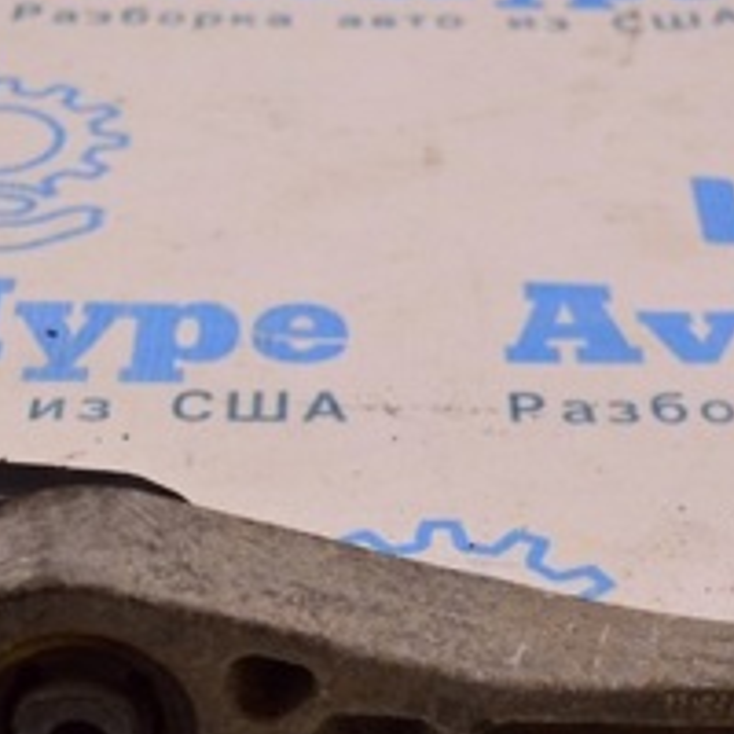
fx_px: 2351
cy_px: 574
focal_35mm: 98
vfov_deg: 17.6
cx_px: 426
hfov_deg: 17.7
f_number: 4
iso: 1600
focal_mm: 24
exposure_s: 1/400
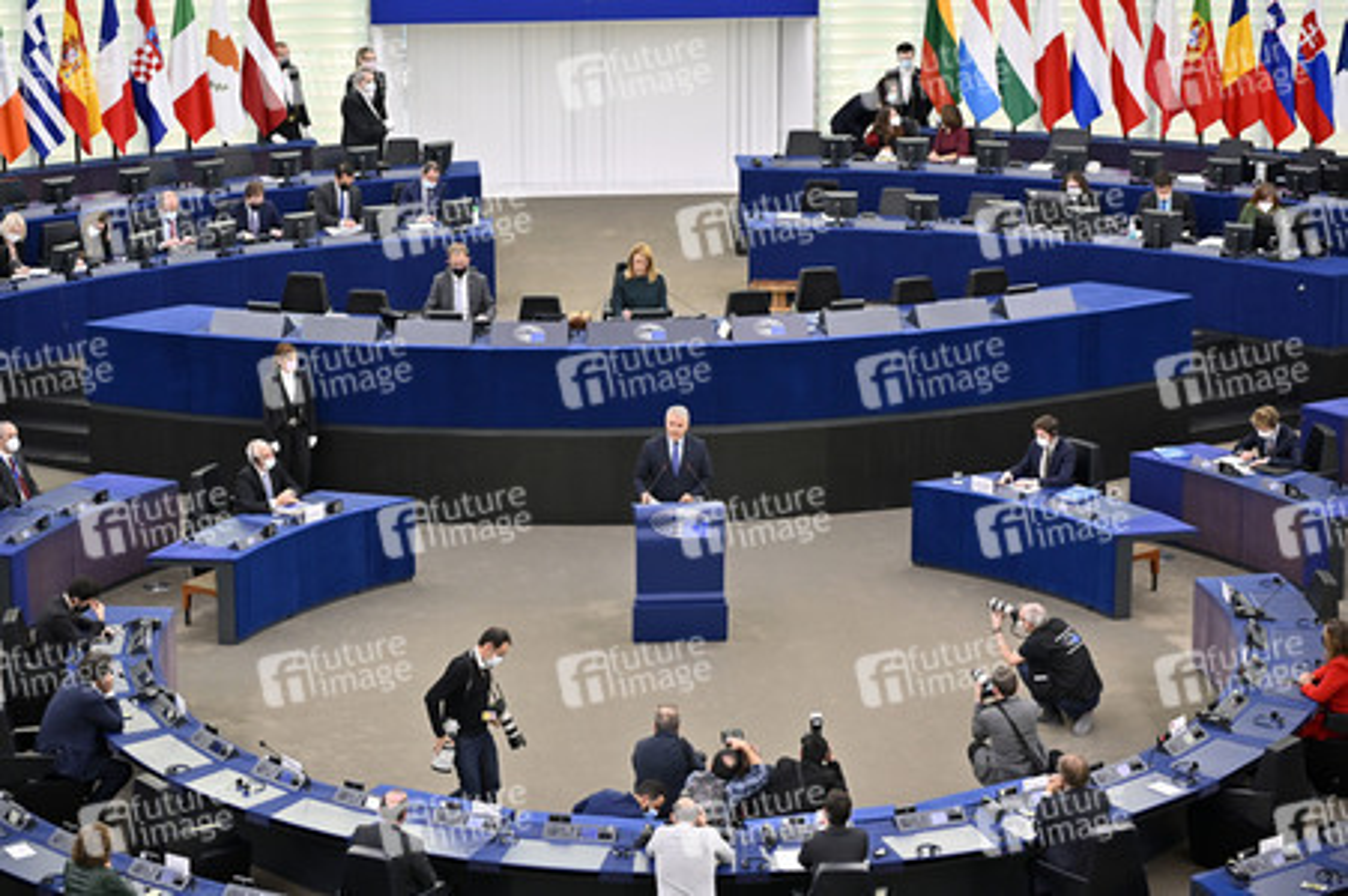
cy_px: 448
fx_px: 4116
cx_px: 674
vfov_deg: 12.4
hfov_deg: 18.6
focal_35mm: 110
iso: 1250
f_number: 2.8
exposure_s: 1/320
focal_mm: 110
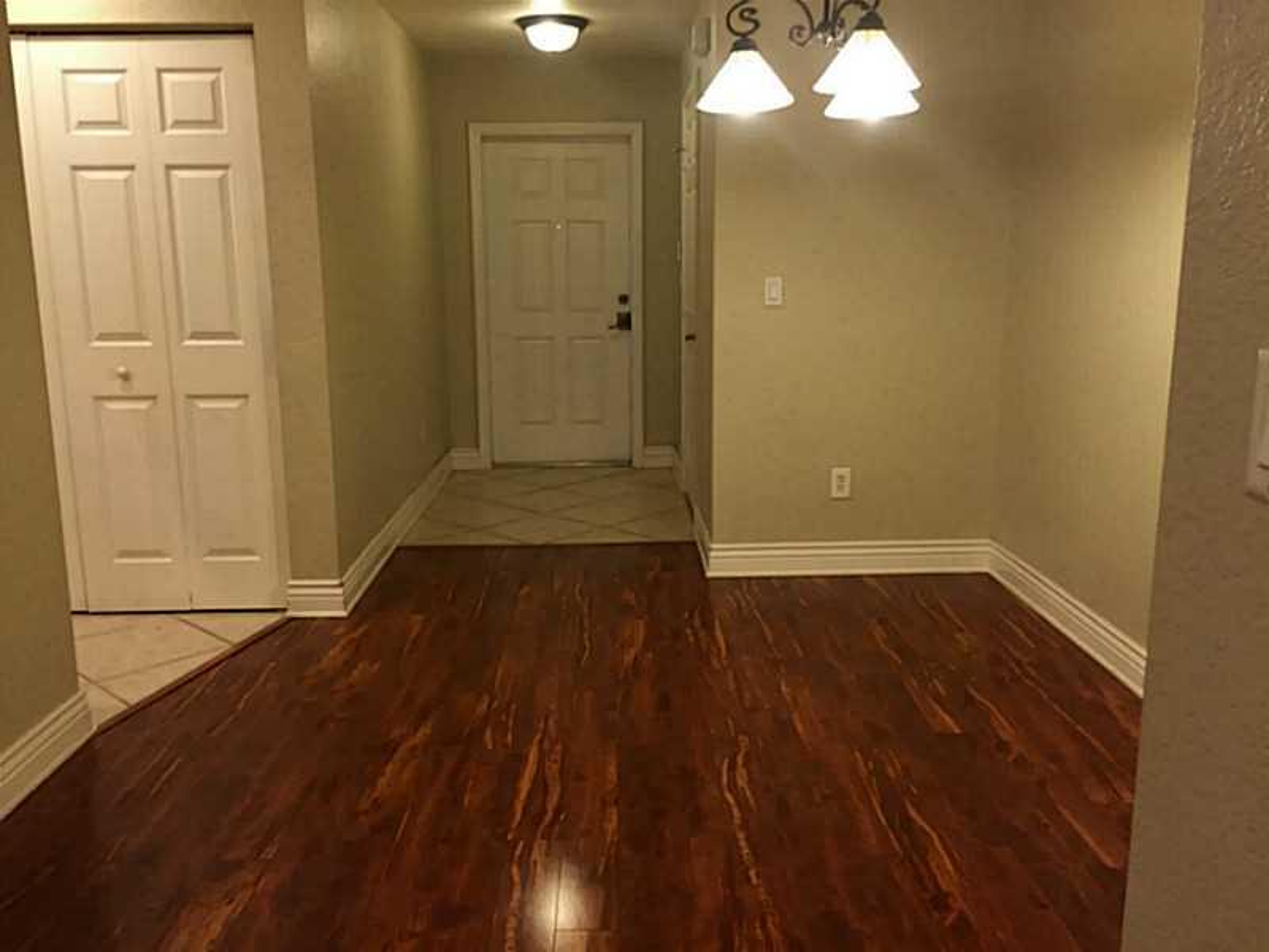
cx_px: 634
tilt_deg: -10.6
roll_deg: -0.4
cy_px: 476
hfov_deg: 61.7
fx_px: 1063
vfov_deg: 48.2
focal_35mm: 29
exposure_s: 1/30
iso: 160
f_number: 2.2
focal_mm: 4.15
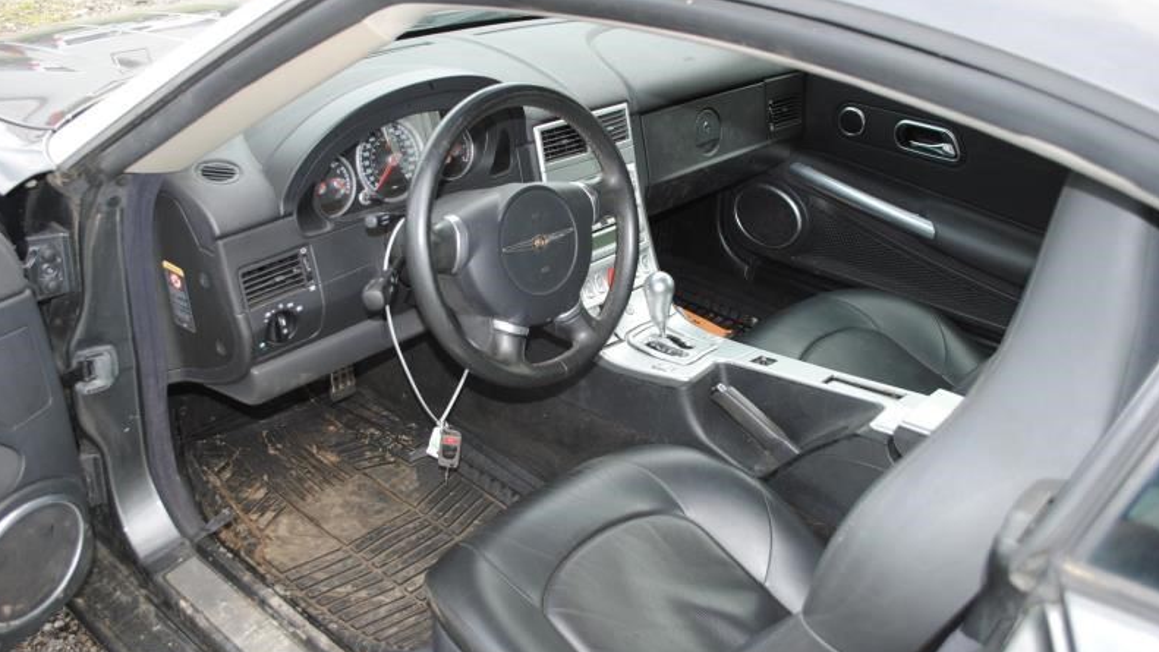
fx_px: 1076
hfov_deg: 56.6
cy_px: 308
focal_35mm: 35
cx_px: 579
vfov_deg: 33.7
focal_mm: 22
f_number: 3.8
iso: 140
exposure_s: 1/125
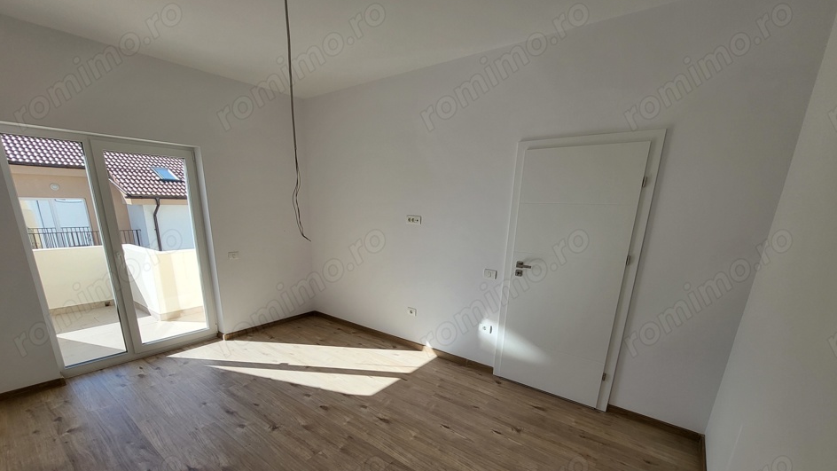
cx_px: 408
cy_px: 305
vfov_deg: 69.0
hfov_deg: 103.0
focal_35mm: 15
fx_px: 333
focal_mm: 1.74
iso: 32
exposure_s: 1/227
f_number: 2.2
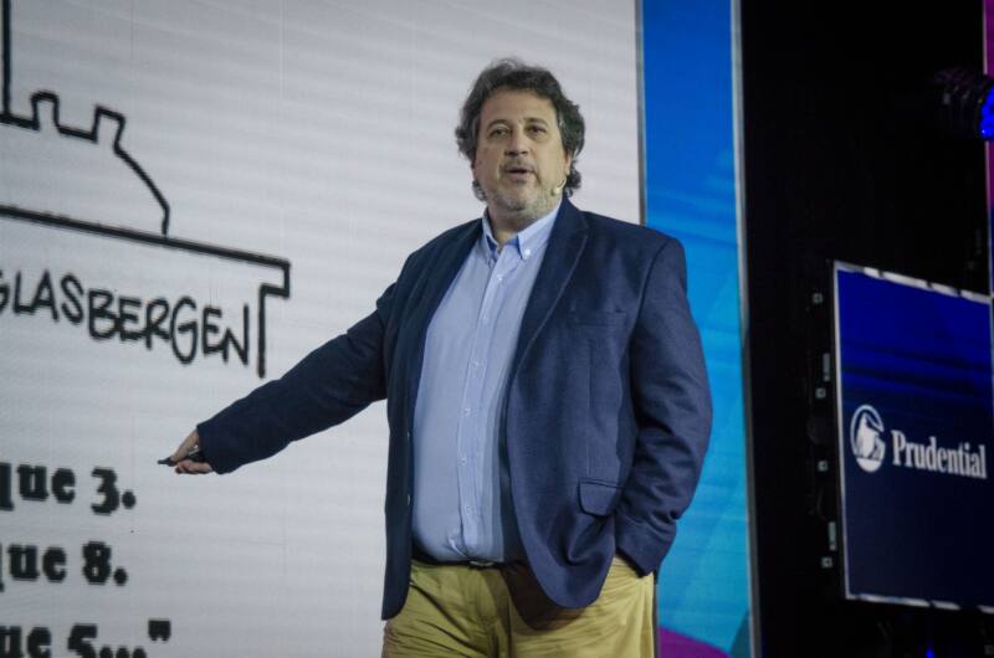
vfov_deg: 10.7
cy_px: 329
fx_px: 3513
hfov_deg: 16.1
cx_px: 497
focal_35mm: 128
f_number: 5.3
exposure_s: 1/400
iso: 1600
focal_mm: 85
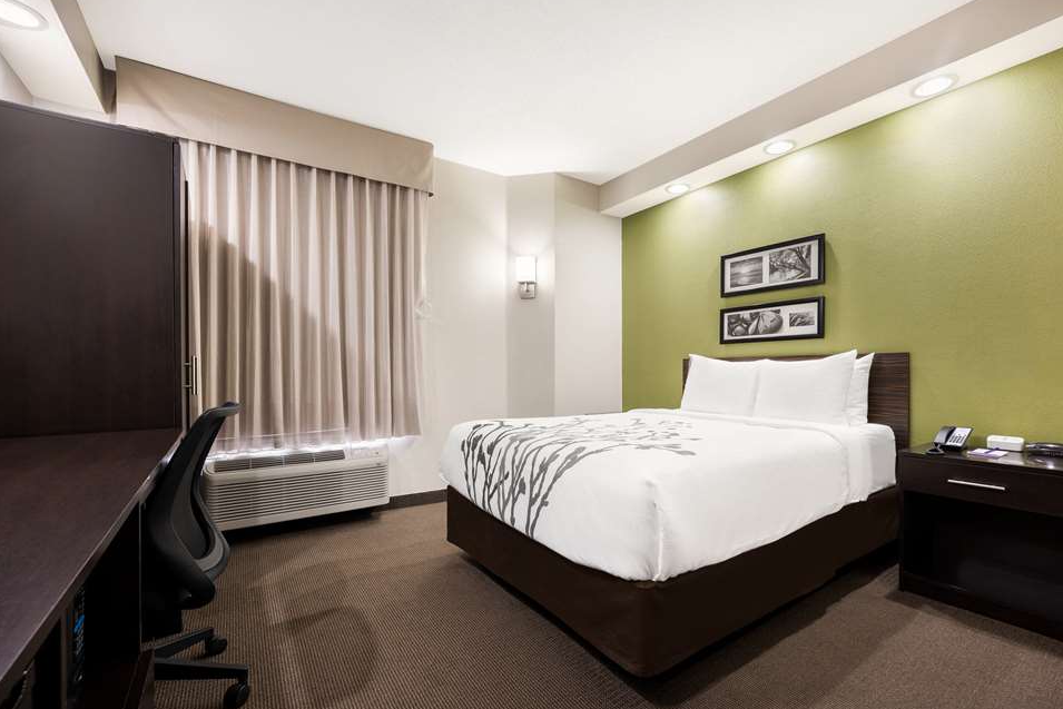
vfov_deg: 77.3
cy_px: 366
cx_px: 565
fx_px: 443
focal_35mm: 15
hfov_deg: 100.3
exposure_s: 1
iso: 250
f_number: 8
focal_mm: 14
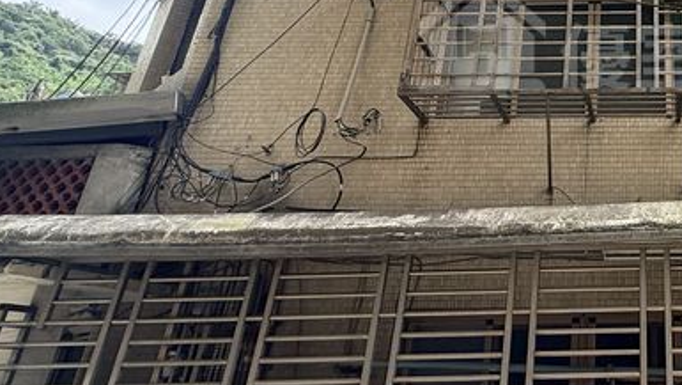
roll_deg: +3.0
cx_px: 668
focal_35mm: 38
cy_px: 30
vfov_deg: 29.8
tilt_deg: +27.5
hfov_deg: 45.3
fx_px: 688
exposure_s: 1/228
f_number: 2.2
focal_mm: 2.22
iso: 50
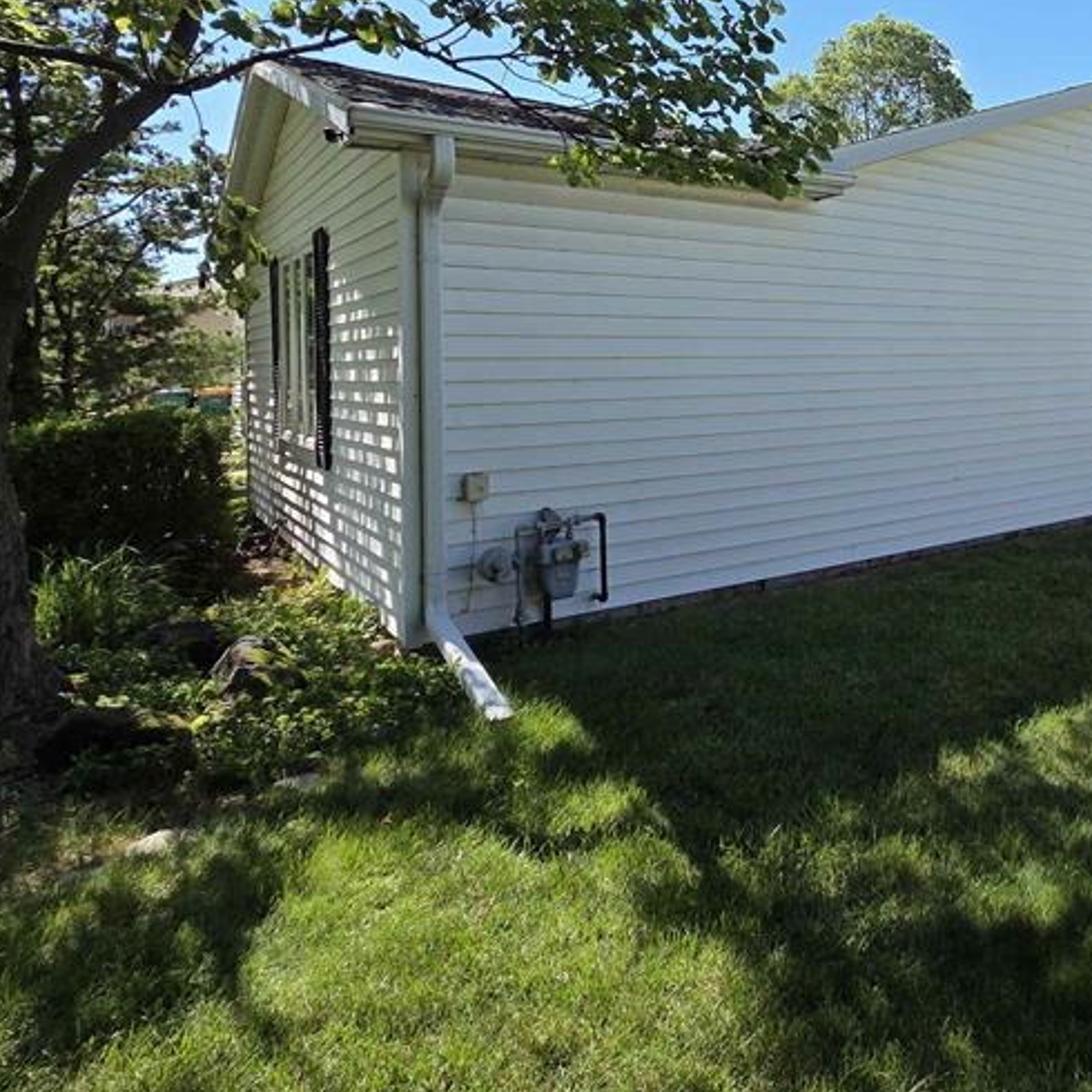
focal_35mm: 24
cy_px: 359
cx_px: 876
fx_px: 857
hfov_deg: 59.8
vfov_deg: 63.3
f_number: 2.2
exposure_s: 1/1011
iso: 50
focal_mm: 2.2
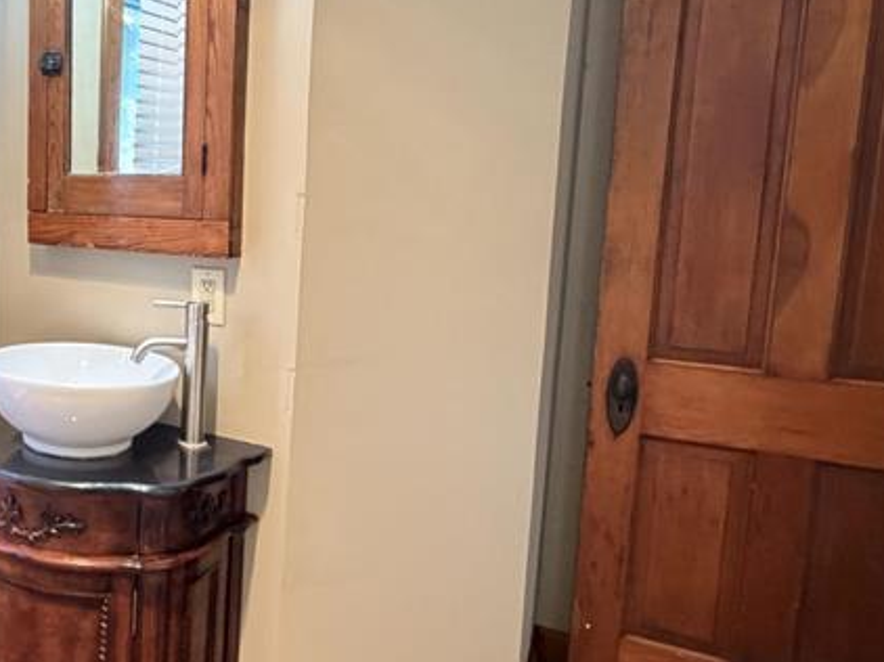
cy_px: 277
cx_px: 44
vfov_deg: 41.6
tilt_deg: -7.5
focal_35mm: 34
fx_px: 868
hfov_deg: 47.0
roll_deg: -0.7
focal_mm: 2.22
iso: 640
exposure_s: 1/60
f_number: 2.2
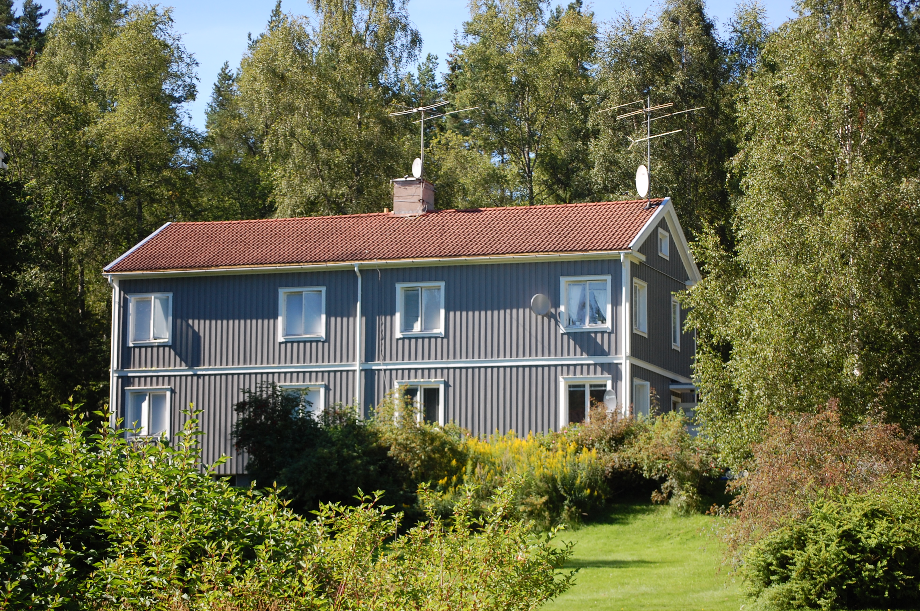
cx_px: 460
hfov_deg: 21.9
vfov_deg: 14.7
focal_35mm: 93
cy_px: 306
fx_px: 2375
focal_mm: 62
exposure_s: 1/500
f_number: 5.6
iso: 200
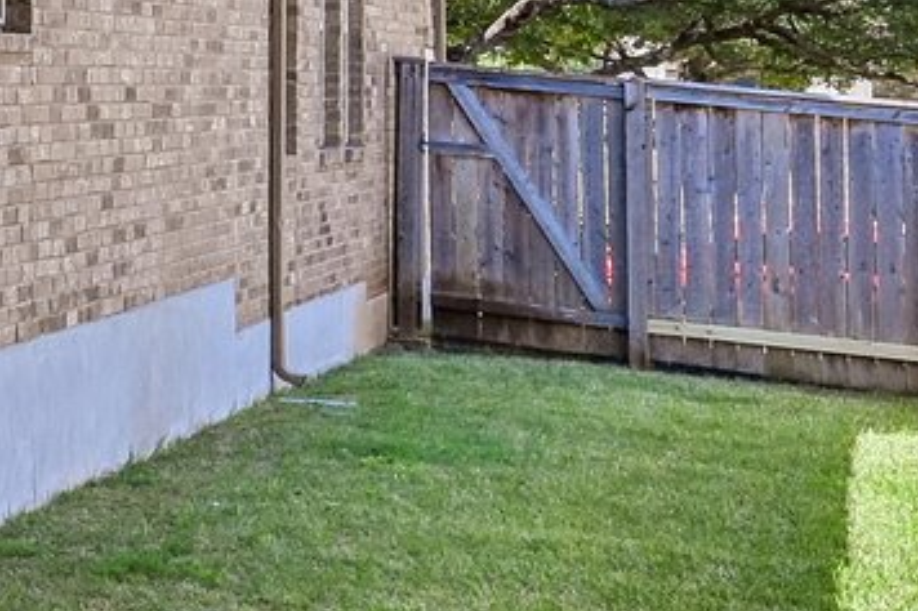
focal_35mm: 115
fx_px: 2931
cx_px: -1614
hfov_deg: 12.0
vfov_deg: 11.5
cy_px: -267
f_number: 8
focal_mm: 20
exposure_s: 1/125
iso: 100
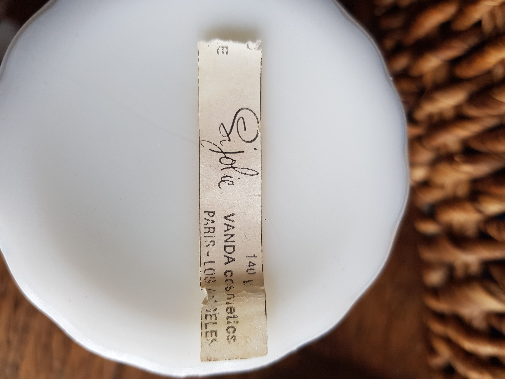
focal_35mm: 26
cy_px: 190
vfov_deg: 53.1
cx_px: 252
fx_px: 379
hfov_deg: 67.3
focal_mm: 4.2
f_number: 1.7
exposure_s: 1/60
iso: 64
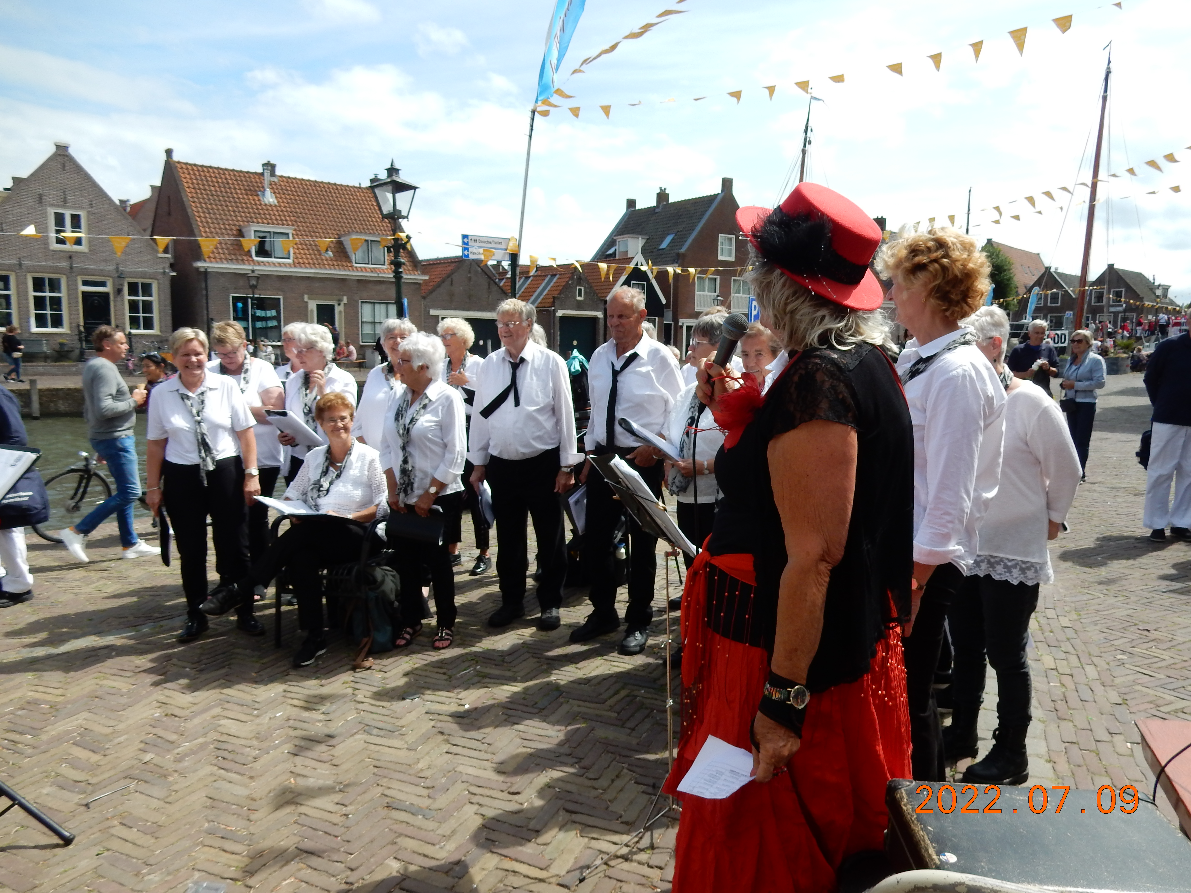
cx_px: 596
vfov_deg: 54.9
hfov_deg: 69.4
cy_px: 446
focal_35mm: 25
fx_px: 860
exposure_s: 1/1000
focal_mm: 4.5
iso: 125
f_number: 3.7
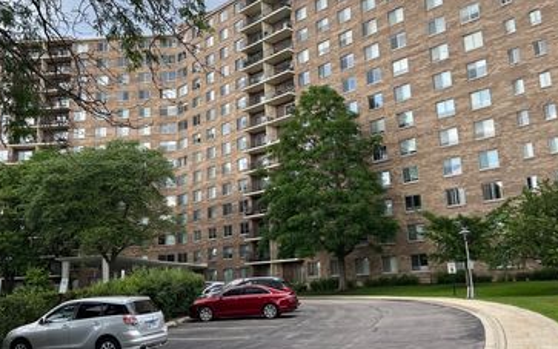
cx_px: 286
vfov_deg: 33.5
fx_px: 578
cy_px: 139
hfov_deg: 51.5
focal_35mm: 38
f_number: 1.5
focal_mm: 5.7
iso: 50
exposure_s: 1/1000
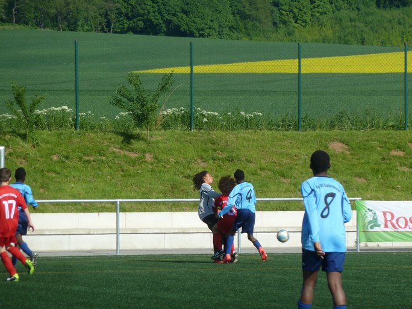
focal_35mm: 307
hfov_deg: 6.5
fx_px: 3654
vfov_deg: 4.8
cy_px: 154
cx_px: 205
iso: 160
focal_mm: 49.2
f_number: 4.9
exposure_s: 1/800
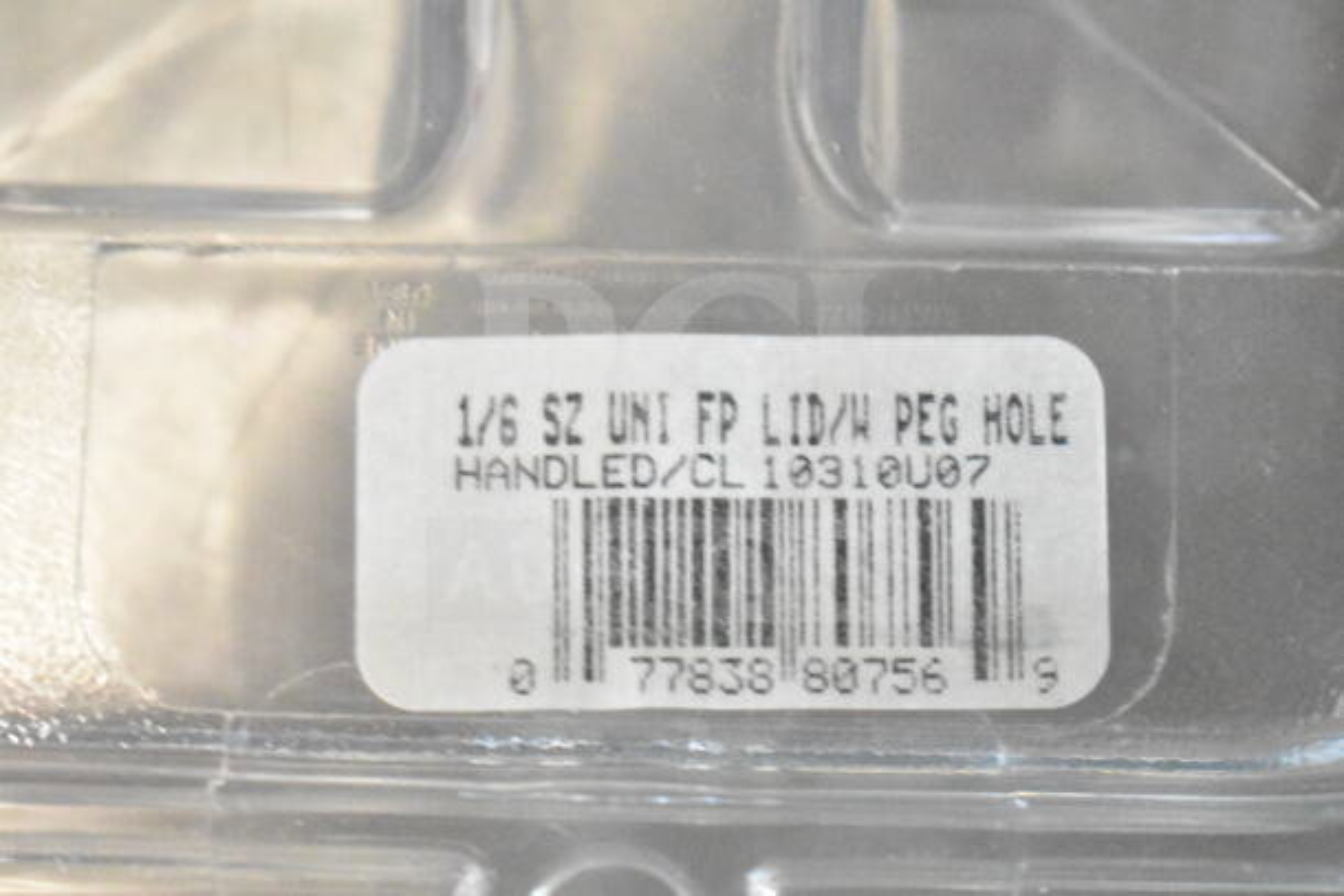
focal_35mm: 82
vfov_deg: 16.6
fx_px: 3081
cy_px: 448
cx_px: 672
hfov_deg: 24.6
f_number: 5.6
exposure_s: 1/40
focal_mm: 55
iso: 25600
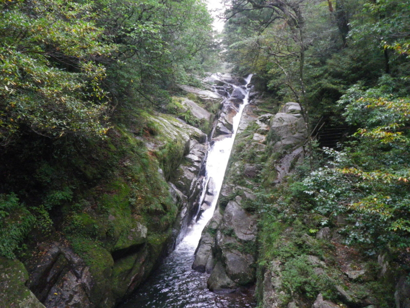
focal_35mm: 35
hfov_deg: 52.6
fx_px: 415
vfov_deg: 40.7
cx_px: 205
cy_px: 154
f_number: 3.8
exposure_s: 1/60
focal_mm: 6.2
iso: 400
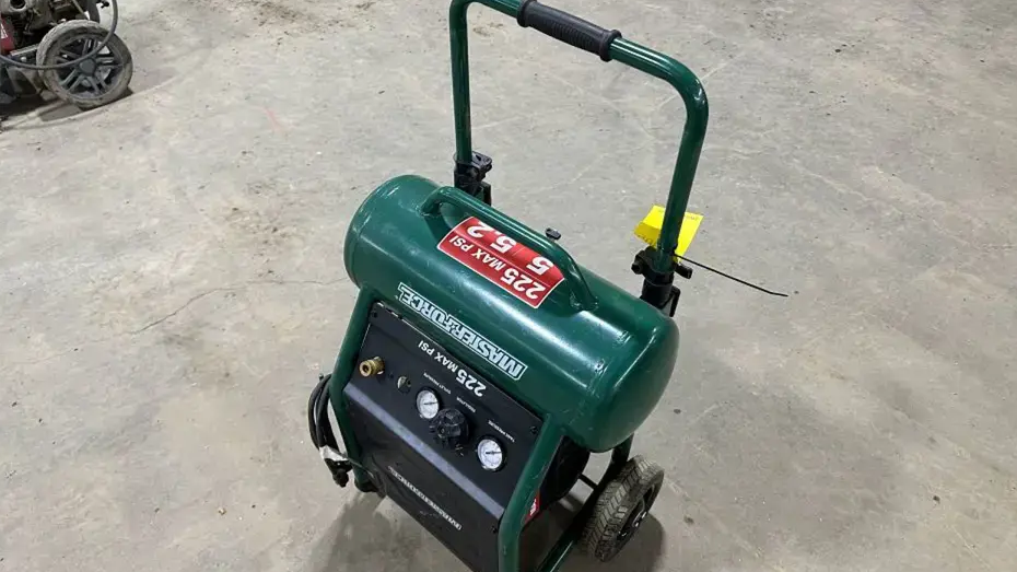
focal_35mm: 27
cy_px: 269
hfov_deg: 69.9
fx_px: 728
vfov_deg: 42.9
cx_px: 499
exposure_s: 1/94
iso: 250
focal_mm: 6.86
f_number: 1.78
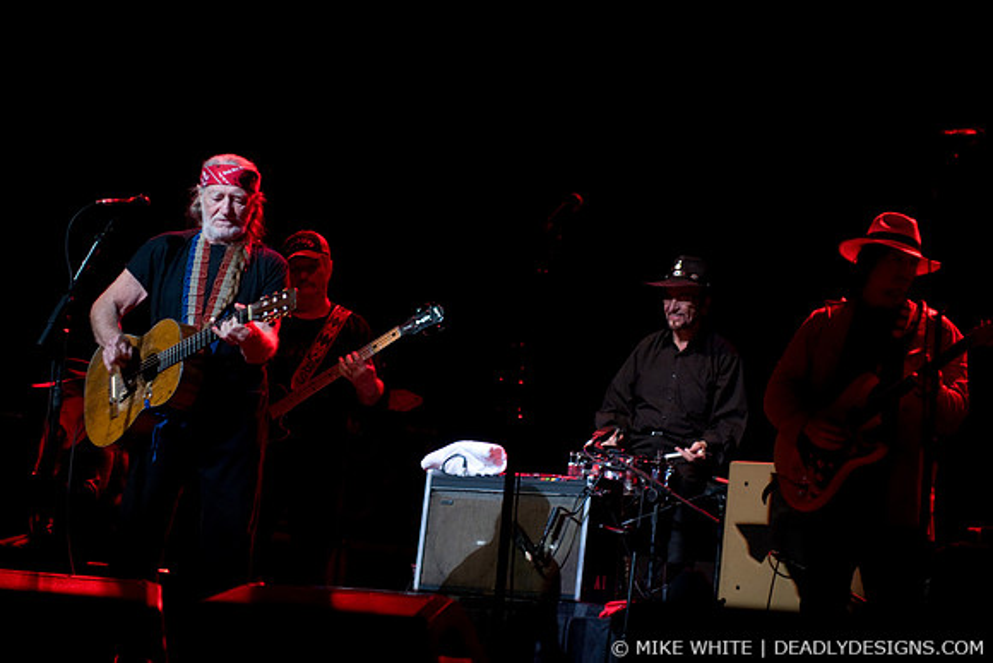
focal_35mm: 105
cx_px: 496
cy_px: 332
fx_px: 2897
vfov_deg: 13.0
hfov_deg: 19.5
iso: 800
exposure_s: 1/125
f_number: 3.2
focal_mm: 70
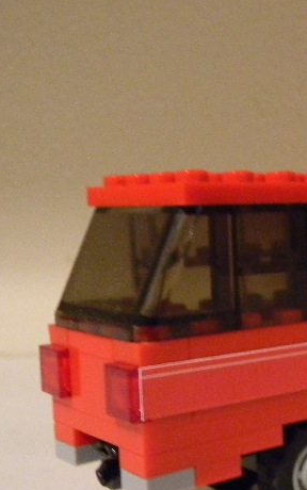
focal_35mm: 66
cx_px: 410
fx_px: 882
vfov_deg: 31.0
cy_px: 298
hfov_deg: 18.3
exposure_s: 1/15.4
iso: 400
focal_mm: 5
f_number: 3.5
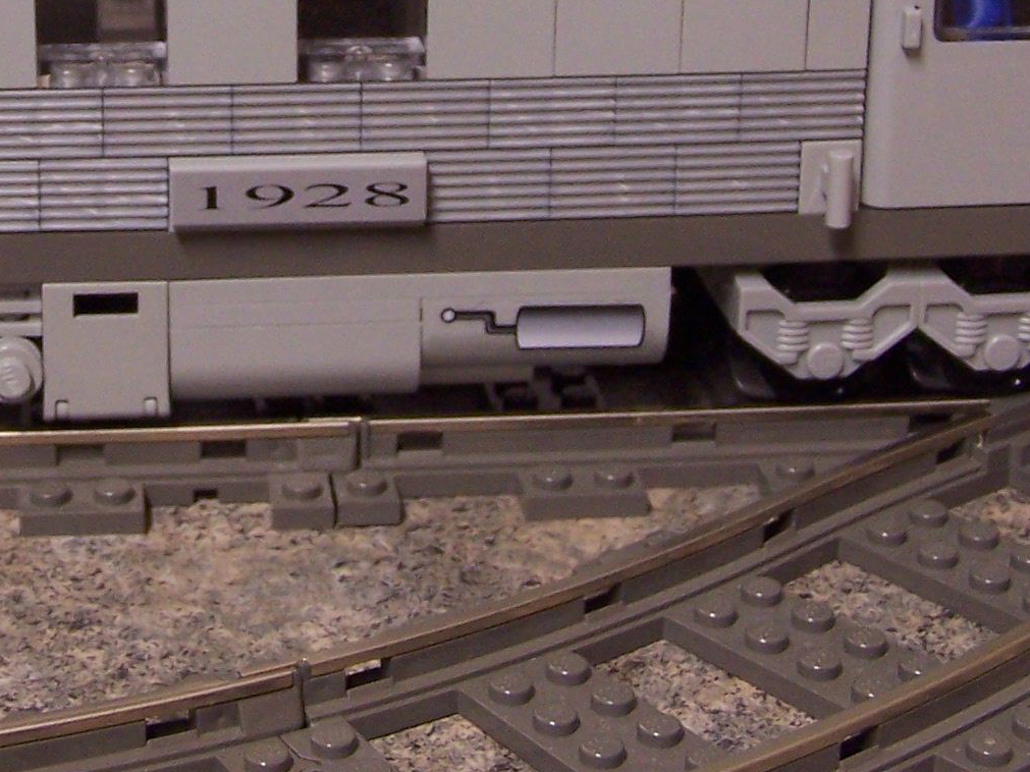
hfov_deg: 19.9
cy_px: -57
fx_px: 2916
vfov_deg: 14.8
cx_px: 283
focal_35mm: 98
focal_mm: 7.1
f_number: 2.8
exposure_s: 1/8
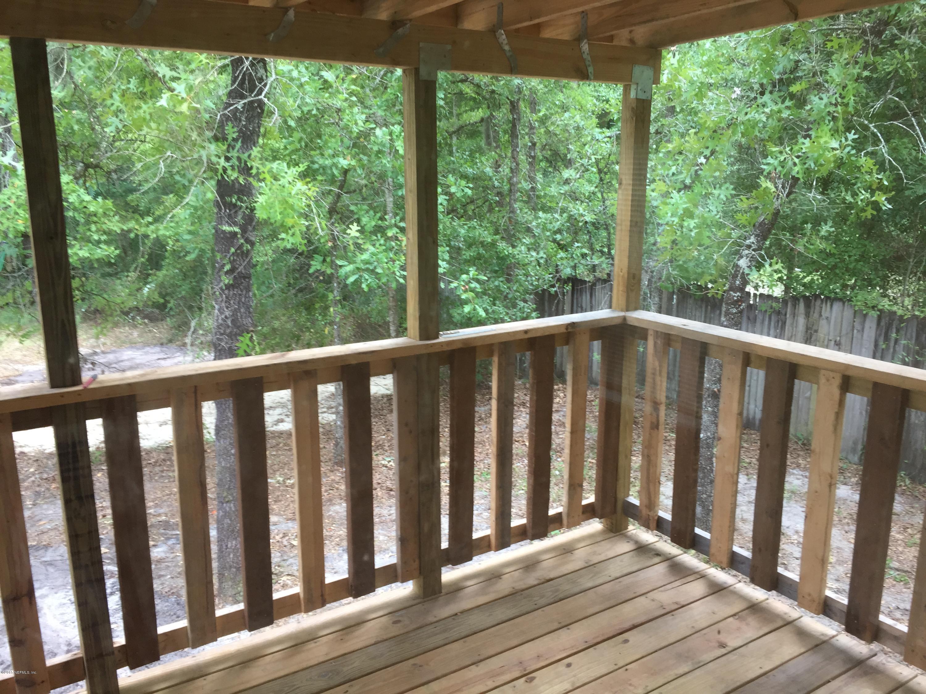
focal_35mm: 29
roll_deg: -0.5
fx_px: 776
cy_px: 347
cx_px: 463
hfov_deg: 61.7
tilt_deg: -13.2
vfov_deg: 48.2
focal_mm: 4.15
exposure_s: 1/30
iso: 50
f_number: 2.2
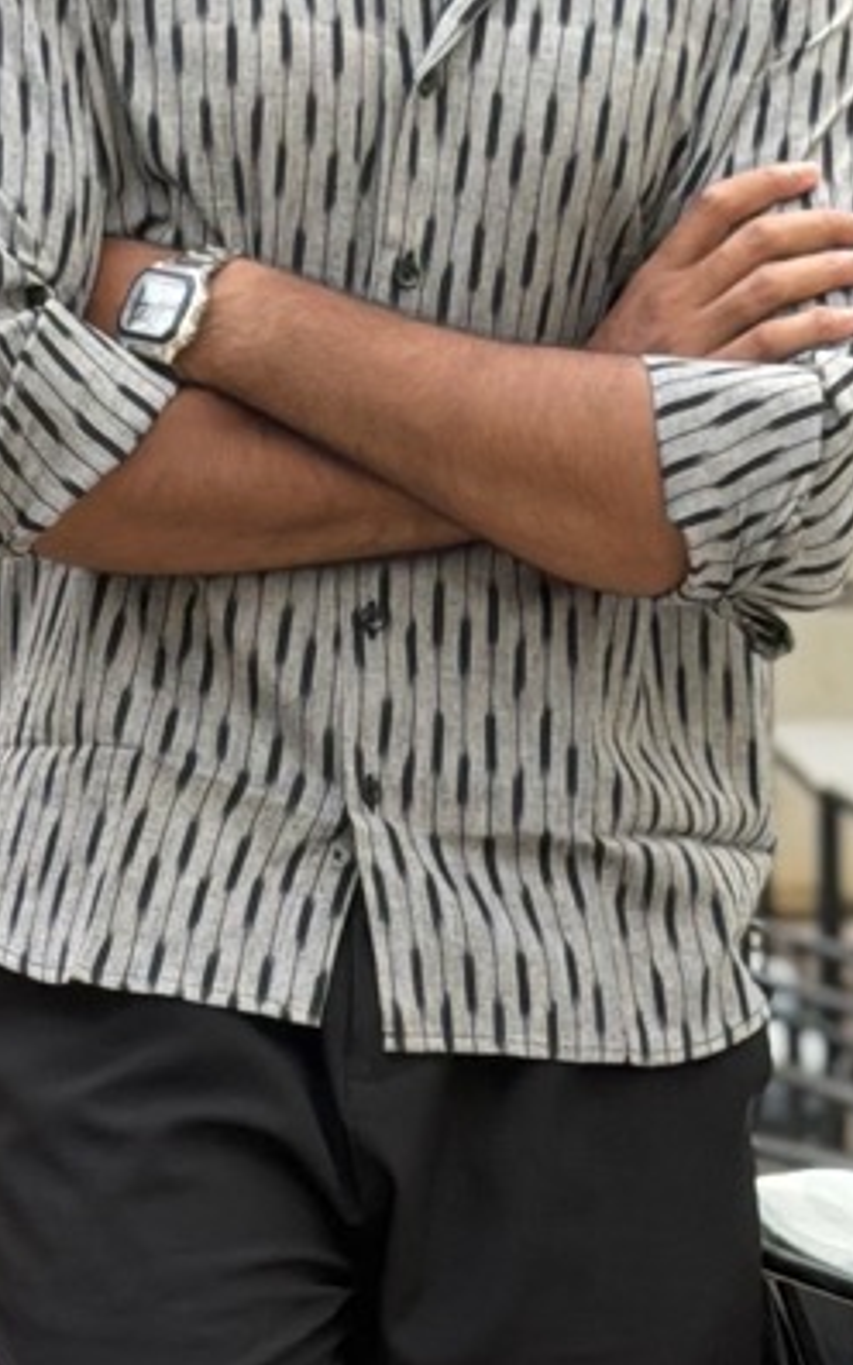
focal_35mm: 164
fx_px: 6102
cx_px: 347
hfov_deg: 8.0
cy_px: 873
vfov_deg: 12.8
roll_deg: +0.2
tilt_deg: -2.5
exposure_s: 1/1203
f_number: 1.78
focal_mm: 6.76
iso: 64
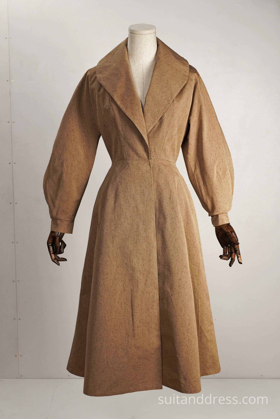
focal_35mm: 48
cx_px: 140
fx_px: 560
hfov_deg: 28.1
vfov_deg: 41.1
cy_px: 210
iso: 320
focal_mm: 32
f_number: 7.1
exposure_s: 1/40
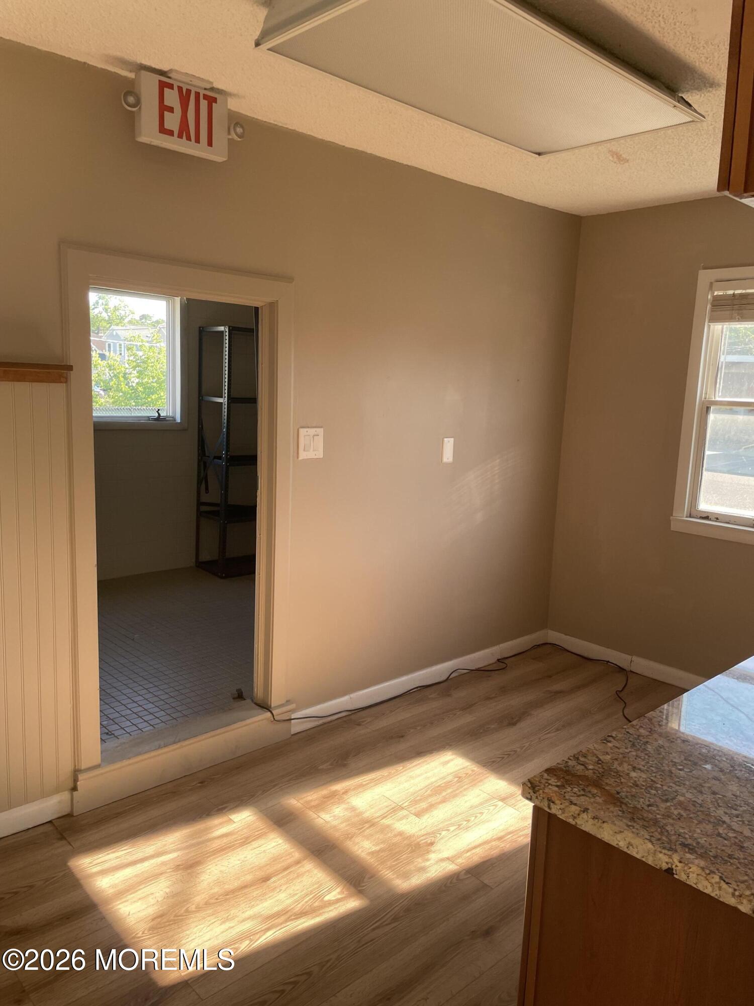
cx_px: 377
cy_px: 503
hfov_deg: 53.1
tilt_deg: -8.6
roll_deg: -3.1
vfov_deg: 67.3
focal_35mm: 26
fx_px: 755
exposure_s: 1/121
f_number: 1.6
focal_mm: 4.2
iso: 50
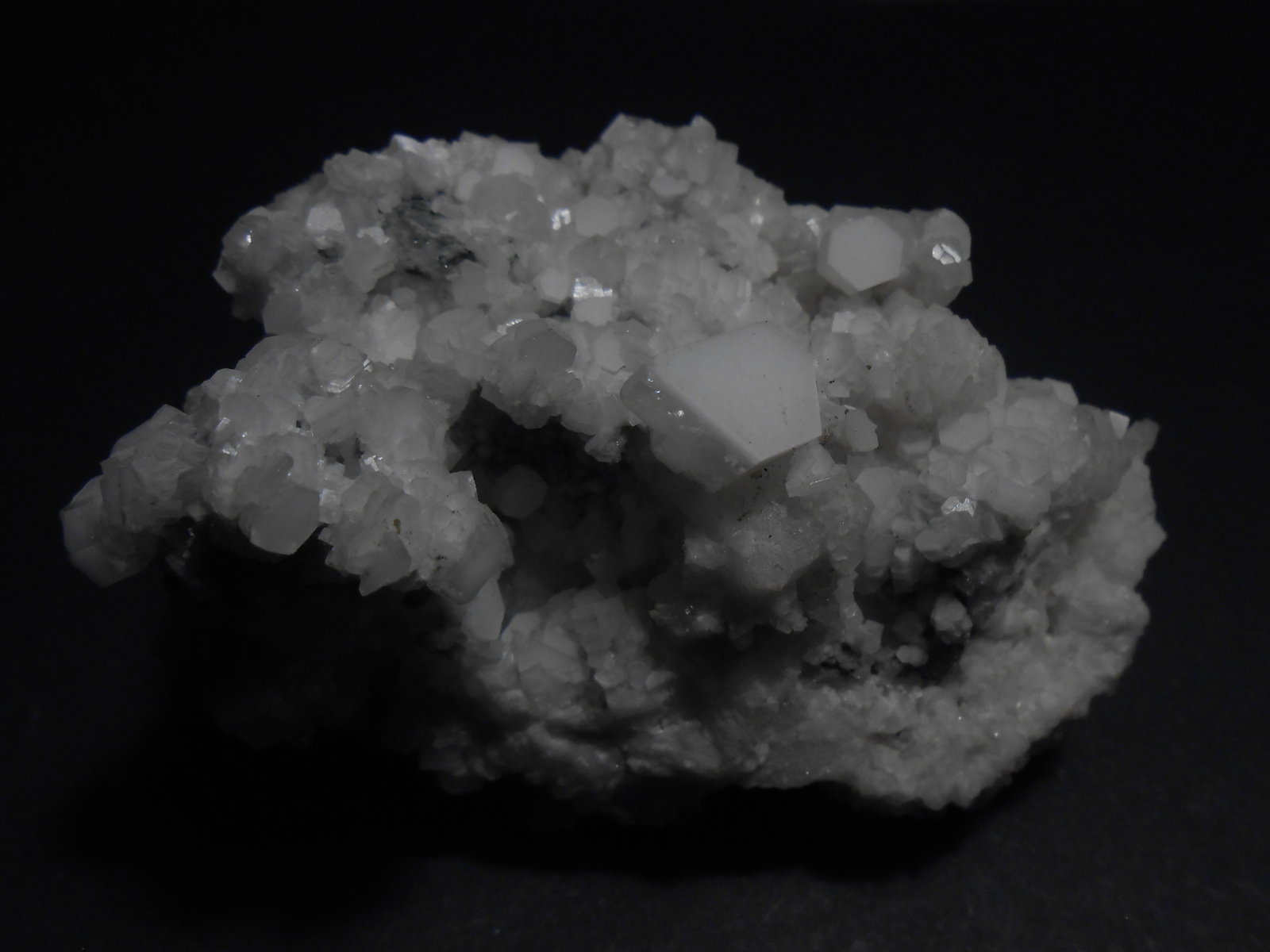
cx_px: 635
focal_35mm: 26
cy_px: 476
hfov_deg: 67.3
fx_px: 954
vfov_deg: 53.1
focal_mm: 4.6
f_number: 3.5
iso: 160
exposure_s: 1/30
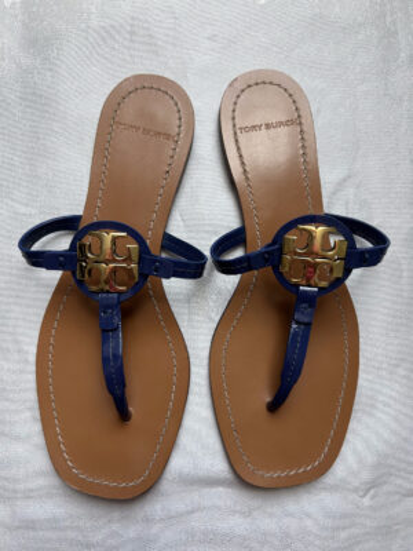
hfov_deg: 53.1
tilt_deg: -84.8
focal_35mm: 26
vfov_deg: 67.3
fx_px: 414
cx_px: 206
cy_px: 276
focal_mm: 5.7
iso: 32
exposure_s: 1/140
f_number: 1.5
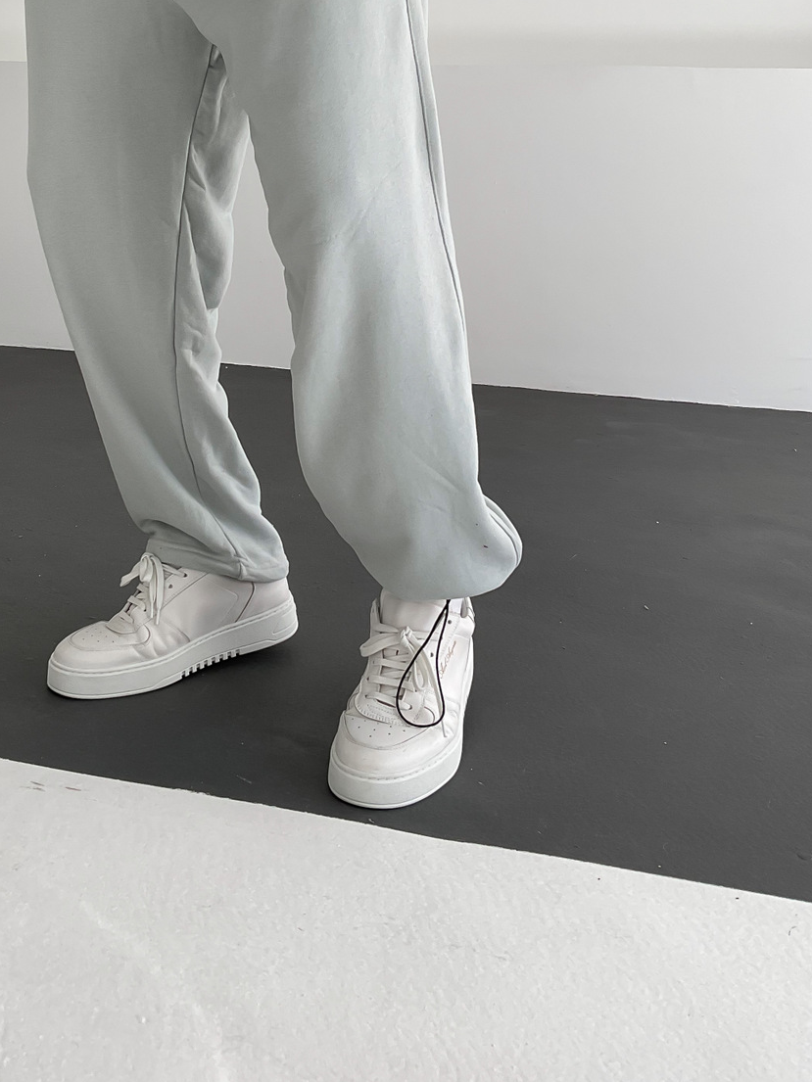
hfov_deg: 34.0
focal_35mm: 42
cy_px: 302
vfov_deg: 43.7
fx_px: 1313
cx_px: 269
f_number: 1.8
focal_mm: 3
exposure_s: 1/140
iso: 16
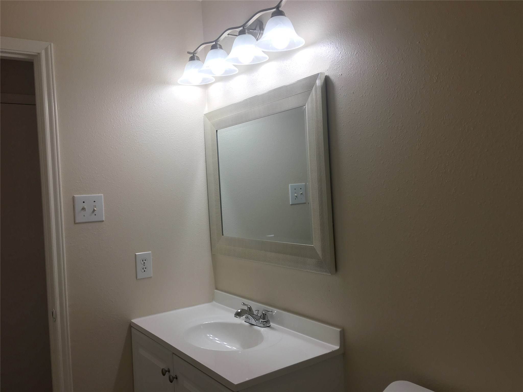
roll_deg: +2.7
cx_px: 262
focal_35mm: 29
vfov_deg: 48.2
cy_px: 196
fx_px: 438
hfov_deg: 61.7
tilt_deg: -0.9
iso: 25
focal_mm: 4.15
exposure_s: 1/100
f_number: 2.2
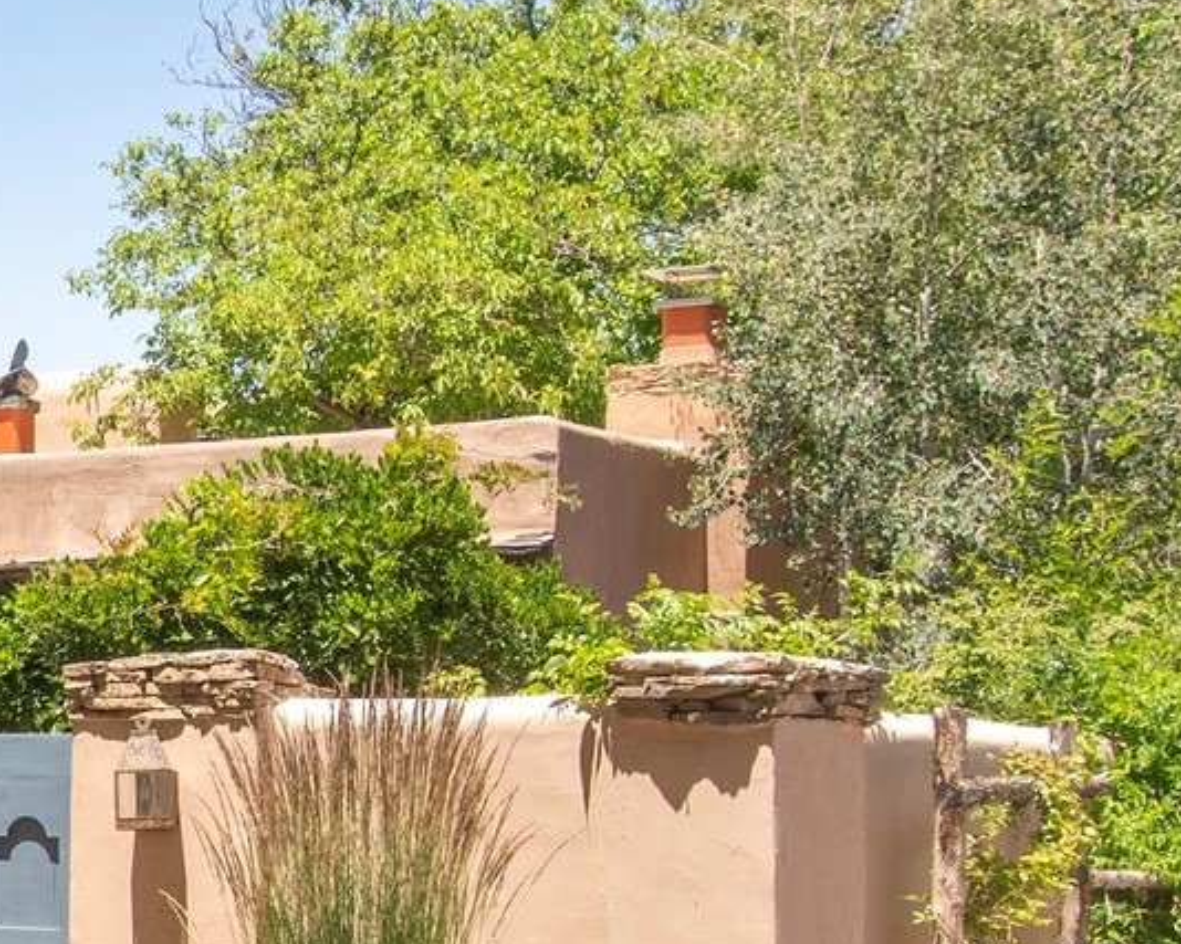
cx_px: -585
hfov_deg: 19.8
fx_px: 2936
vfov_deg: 18.2
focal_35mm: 84
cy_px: 716
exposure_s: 1/320
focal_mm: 15
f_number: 8
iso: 400
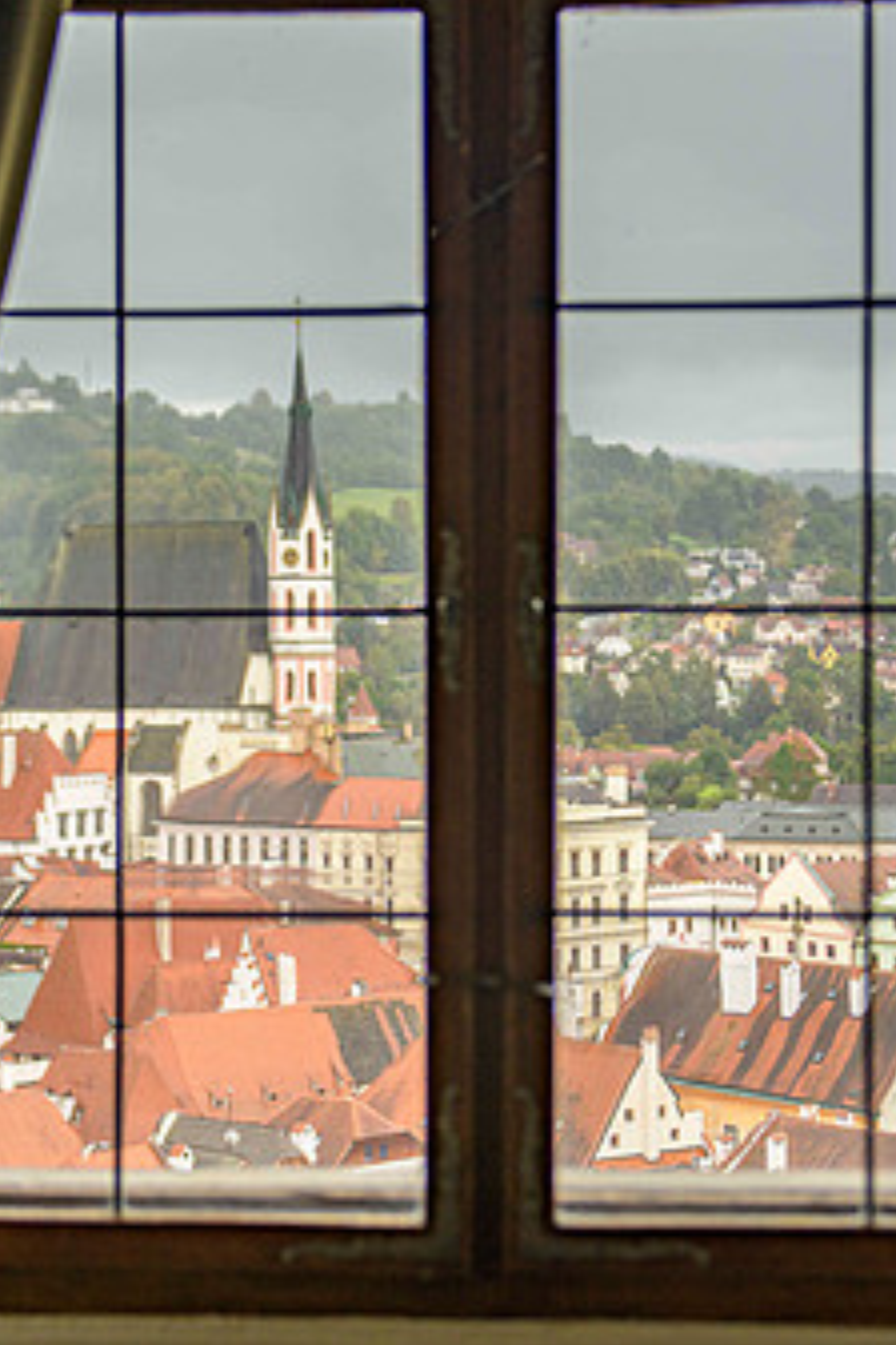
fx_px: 3098
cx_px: 404
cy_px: 602
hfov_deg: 16.5
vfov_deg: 24.5
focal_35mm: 83
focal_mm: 48
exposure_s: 1/100
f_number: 2.8
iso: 110
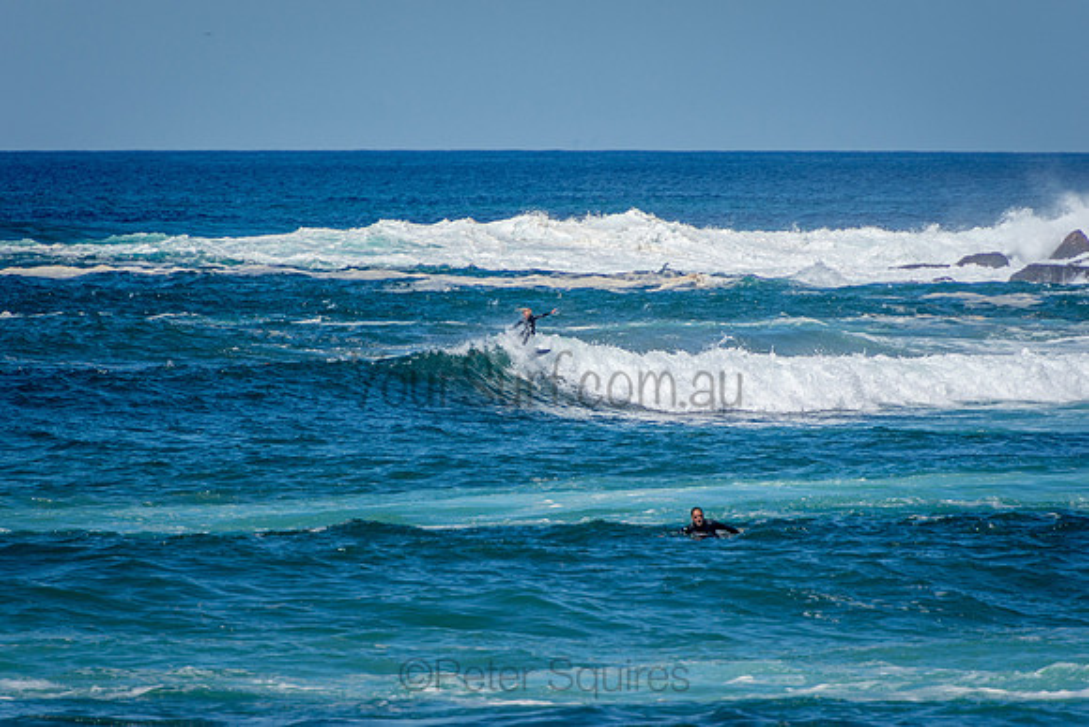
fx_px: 18842
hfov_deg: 3.3
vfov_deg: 2.2
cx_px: 544
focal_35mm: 623
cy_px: 364
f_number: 5.6
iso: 320
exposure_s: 1/2000
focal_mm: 400
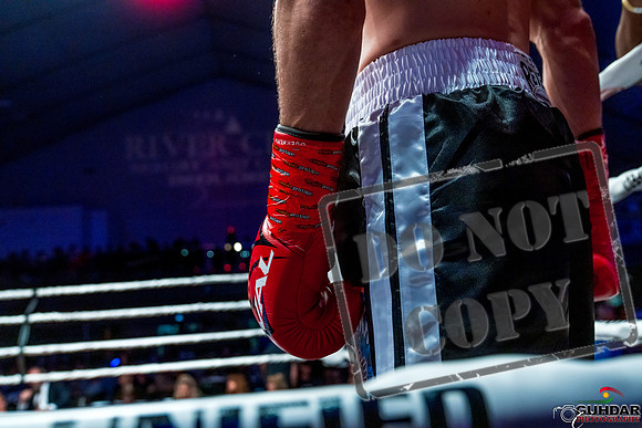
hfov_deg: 58.7
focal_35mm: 32
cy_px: 214
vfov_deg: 41.1
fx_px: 571
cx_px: 321
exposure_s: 1/1000
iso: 4000
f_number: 4
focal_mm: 32
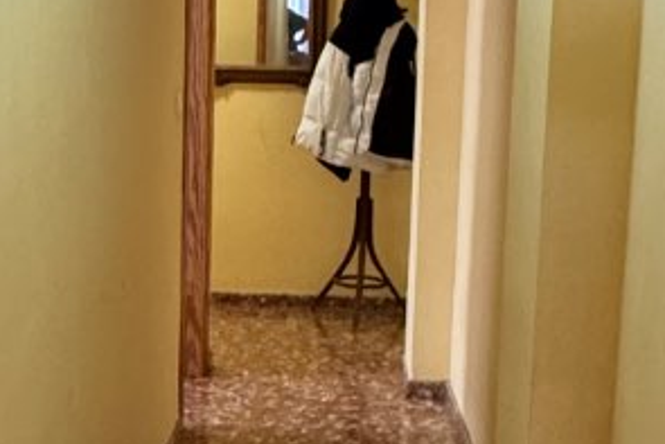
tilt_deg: -8.7
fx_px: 1368
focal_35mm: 74
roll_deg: -2.0
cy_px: 273
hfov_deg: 27.2
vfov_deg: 18.4
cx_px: 254
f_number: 2.2
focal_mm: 2.22
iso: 320
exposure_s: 1/50
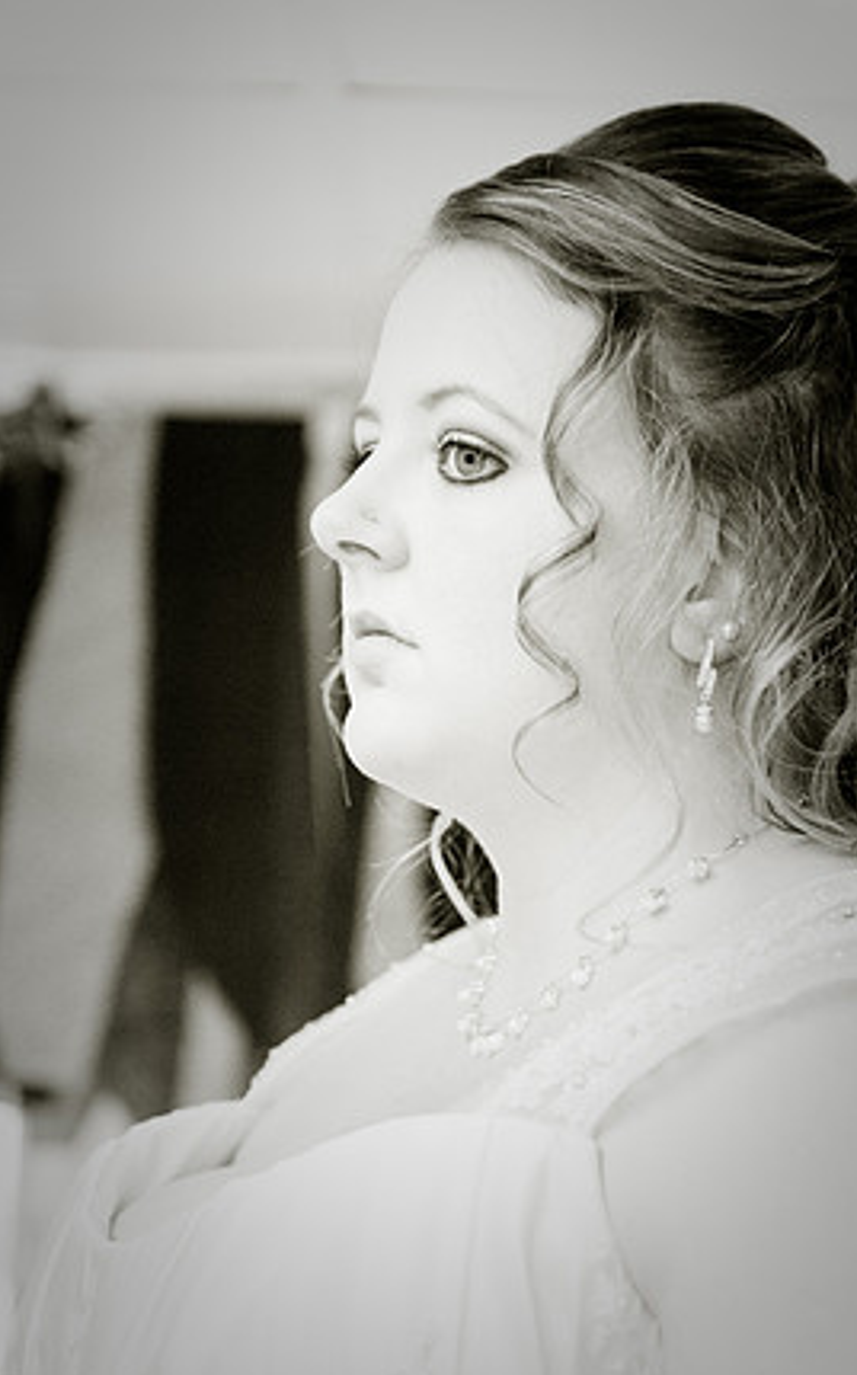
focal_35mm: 112
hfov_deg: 11.7
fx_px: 4194
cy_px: 678
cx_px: 449
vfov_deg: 18.6
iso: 1000
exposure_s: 1/200
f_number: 2.8
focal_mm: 70
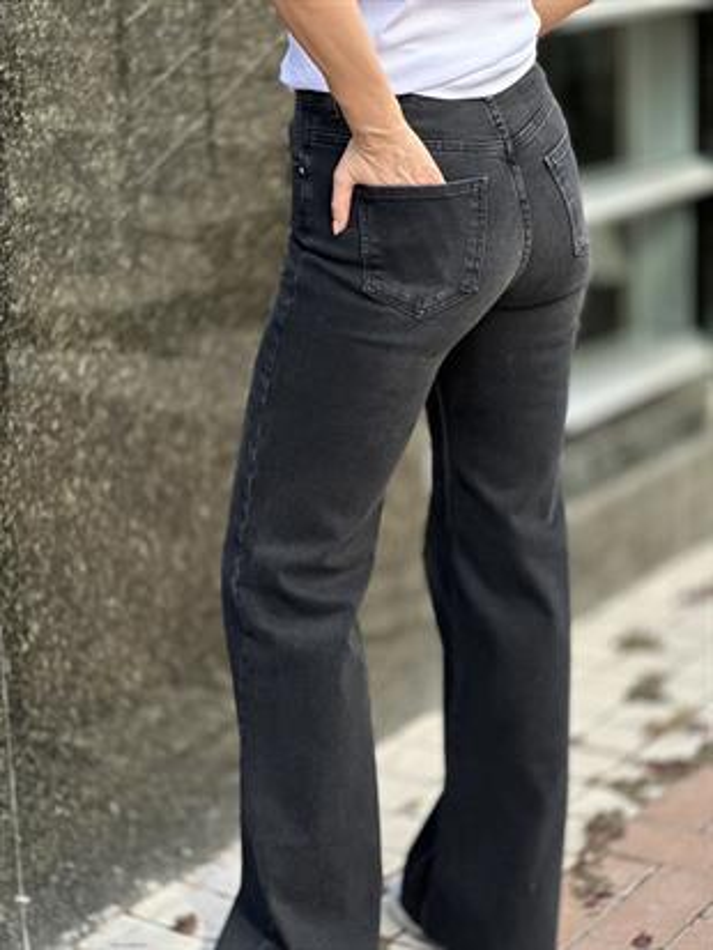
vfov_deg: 25.3
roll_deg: +1.4
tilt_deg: -15.4
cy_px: 475
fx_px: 2114
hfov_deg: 19.1
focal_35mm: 77
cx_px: 356
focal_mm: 9
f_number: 2.8
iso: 32
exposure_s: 1/121
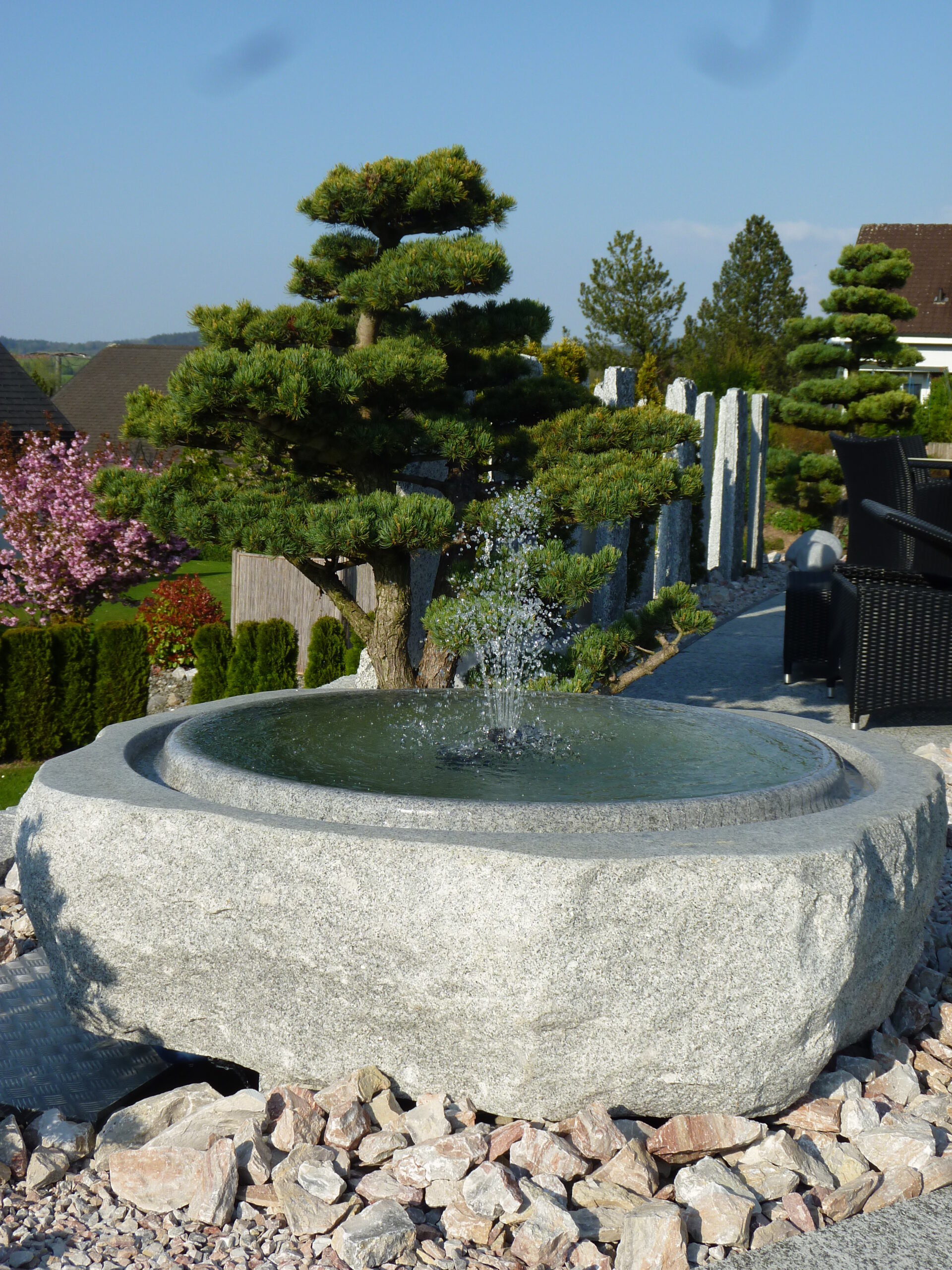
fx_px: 1760
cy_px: 635
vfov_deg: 39.7
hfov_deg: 30.3
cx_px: 476
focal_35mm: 48
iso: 80
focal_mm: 8.6
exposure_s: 1/400
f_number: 4.3
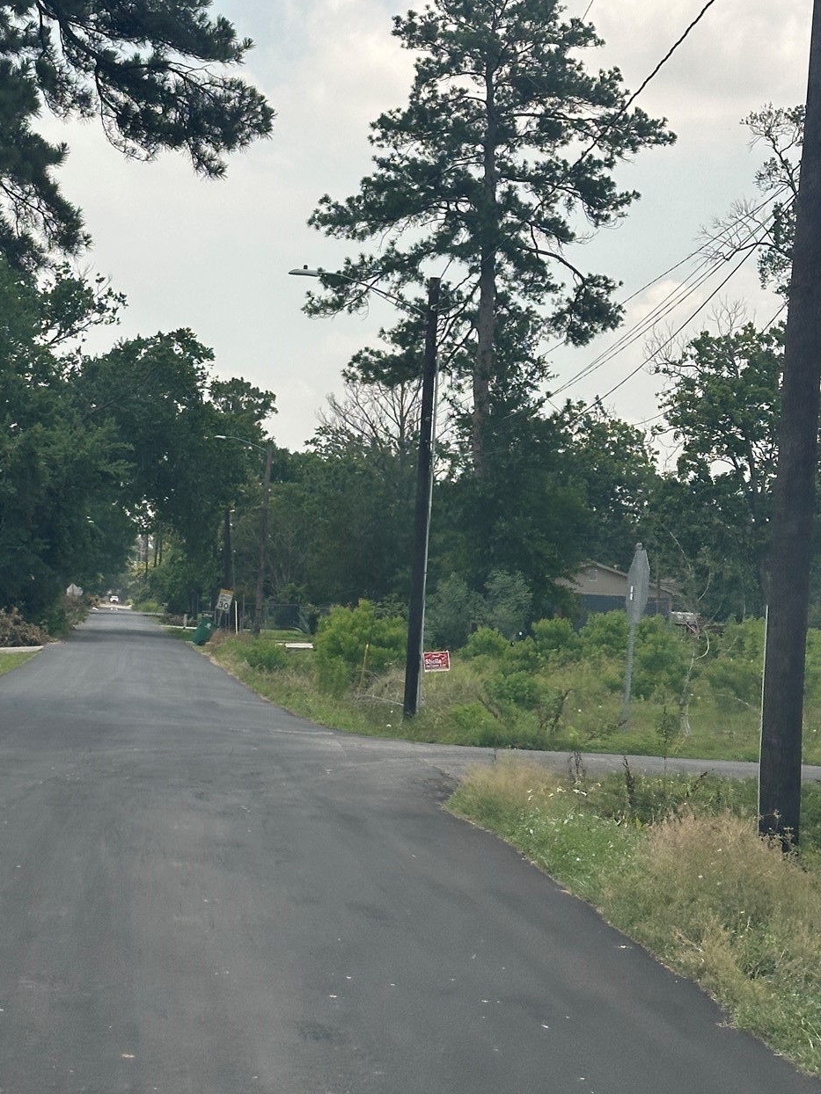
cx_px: 161
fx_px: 2498
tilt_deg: +6.9
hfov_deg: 18.5
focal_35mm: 79
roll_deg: -2.7
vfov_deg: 24.4
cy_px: 243
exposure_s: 1/3731
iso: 64
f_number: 1.78
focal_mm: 6.86
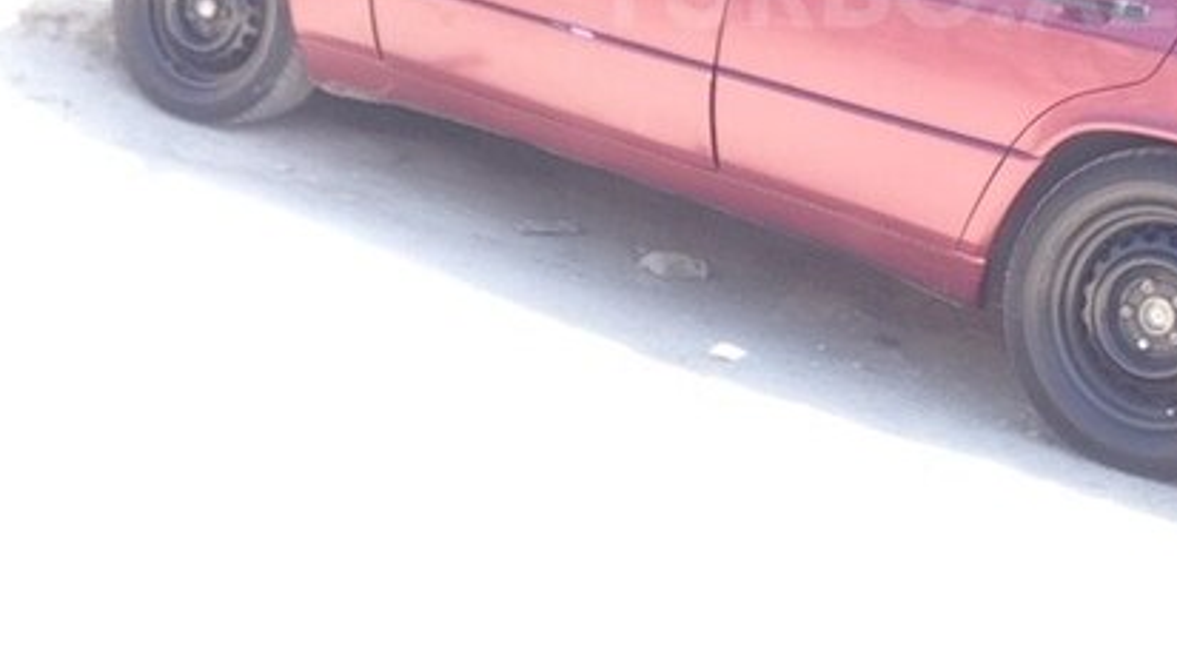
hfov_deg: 33.7
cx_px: 883
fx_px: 1903
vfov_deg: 19.1
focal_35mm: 61
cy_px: -16
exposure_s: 1/174
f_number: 2.4
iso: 32
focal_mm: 2.18
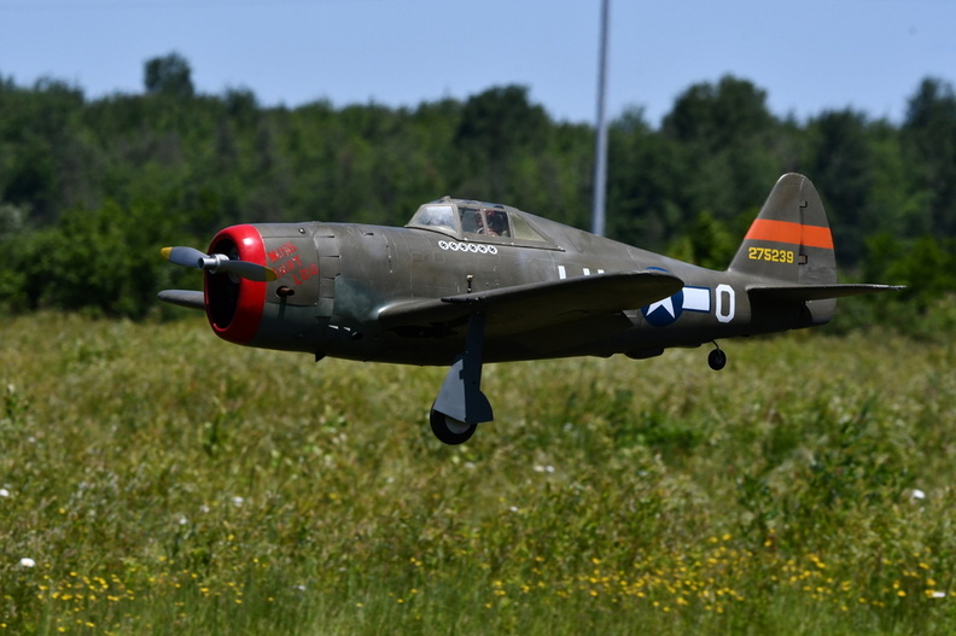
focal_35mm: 420
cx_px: 478
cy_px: 318
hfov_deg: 4.9
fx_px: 11146
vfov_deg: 3.3
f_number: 11
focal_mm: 280
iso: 800
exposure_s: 1/2000
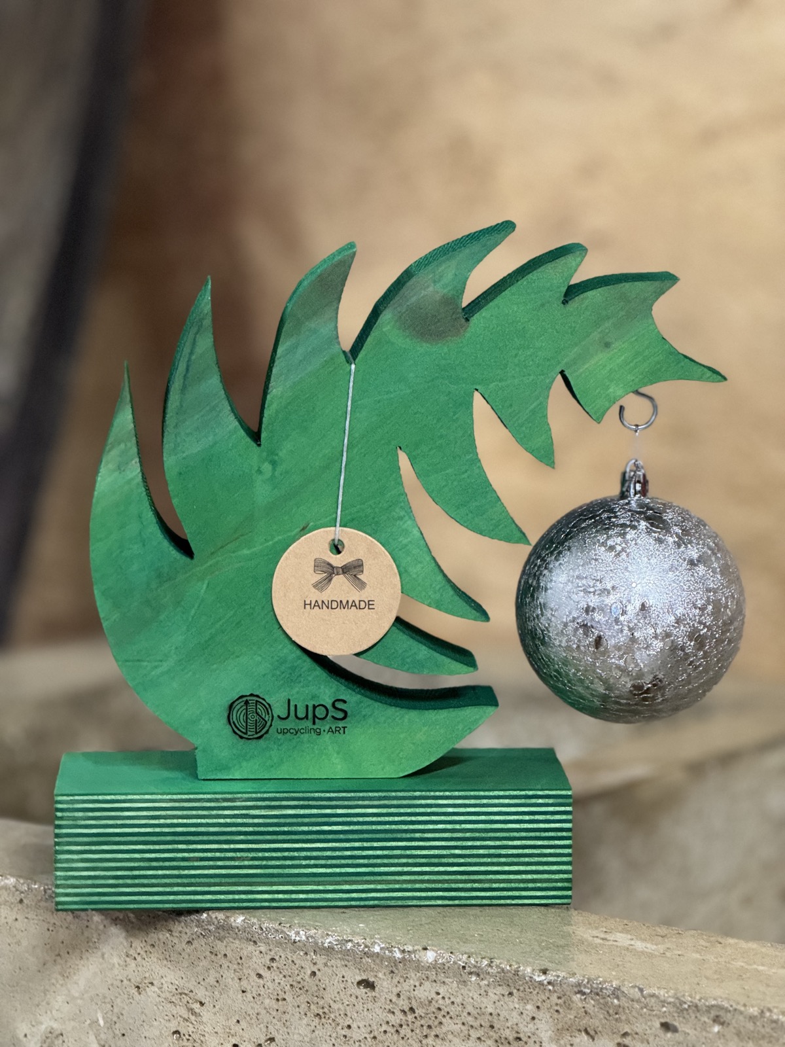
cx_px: 392
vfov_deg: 16.4
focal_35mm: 120
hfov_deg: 12.3
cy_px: 524
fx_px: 3628
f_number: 2.8
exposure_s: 1/33
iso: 800
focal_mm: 15.66
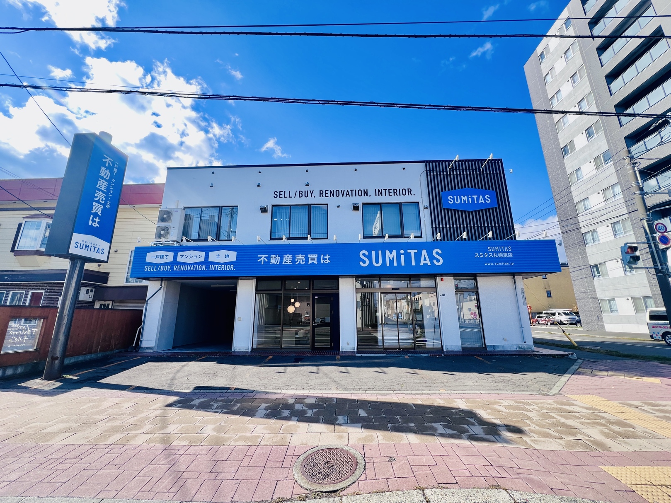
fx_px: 252
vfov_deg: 89.9
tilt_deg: +14.5
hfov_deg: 106.2
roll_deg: +1.0
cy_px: 252
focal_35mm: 13
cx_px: 336
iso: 32
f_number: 1.8
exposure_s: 1/455
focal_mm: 1.57
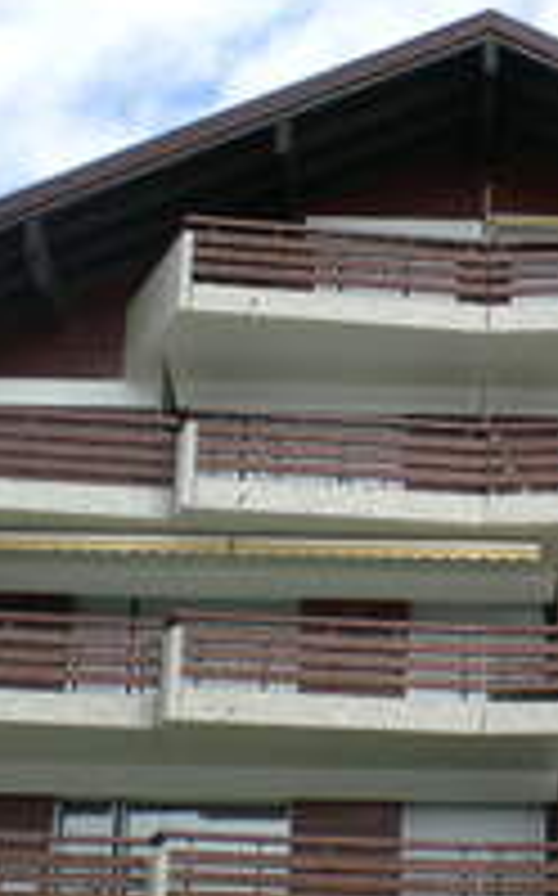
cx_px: 522
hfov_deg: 15.8
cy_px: 540
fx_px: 1975
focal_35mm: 81
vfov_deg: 25.5
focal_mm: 6.3
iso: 77
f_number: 4.6
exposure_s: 1/348
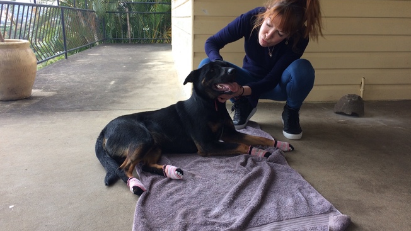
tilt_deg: -15.4
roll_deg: +1.7
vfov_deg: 36.7
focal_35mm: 32
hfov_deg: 61.0
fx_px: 349
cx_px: 207
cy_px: 120
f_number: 2.2
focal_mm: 4.15
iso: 32
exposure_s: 1/100
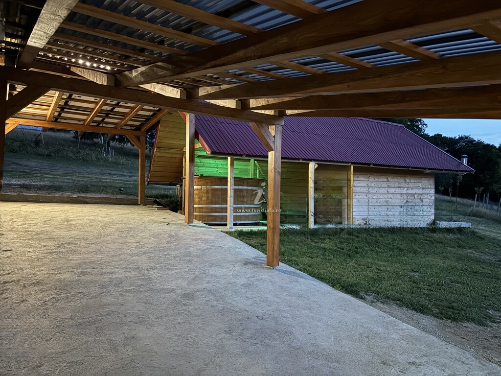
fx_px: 376
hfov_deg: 67.3
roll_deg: +0.2
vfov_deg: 53.1
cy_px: 188
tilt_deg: +1.8
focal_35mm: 26
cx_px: 250
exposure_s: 1/20
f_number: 1.6
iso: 1000
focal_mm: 5.96
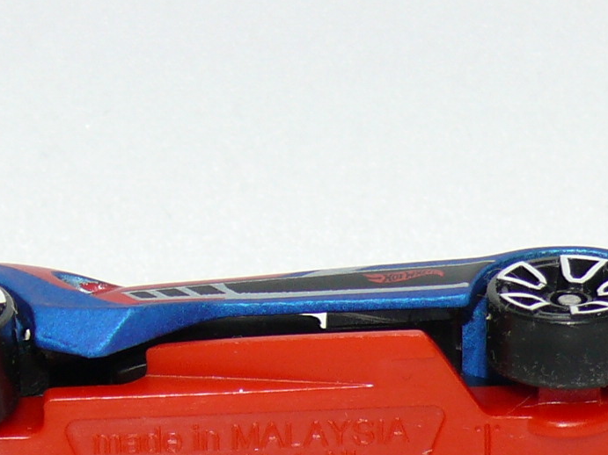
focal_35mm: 338
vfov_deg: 4.4
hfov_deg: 5.9
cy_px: 440
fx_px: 5936
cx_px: 245
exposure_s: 1/30
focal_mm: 17.3
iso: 100
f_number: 3.2
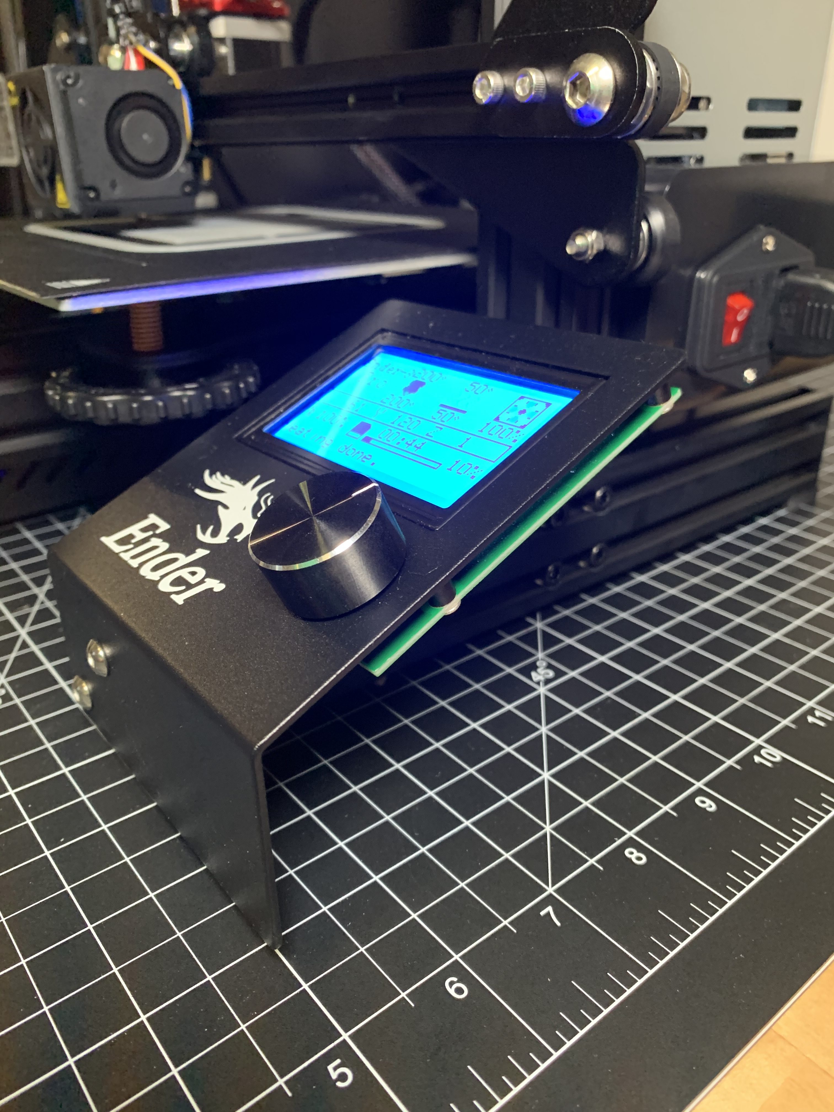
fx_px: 835
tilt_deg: -25.7
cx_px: 417
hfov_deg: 53.1
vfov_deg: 67.3
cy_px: 556
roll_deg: +1.2
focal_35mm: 26
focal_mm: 4.25
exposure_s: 1/25
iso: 320
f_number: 1.8
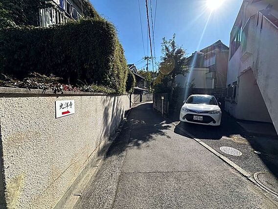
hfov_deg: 102.1
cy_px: 104
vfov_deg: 85.7
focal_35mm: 14
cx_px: 139
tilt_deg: -4.1
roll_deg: -1.3
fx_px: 112
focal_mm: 2.22
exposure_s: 1/1511
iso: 50
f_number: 2.2
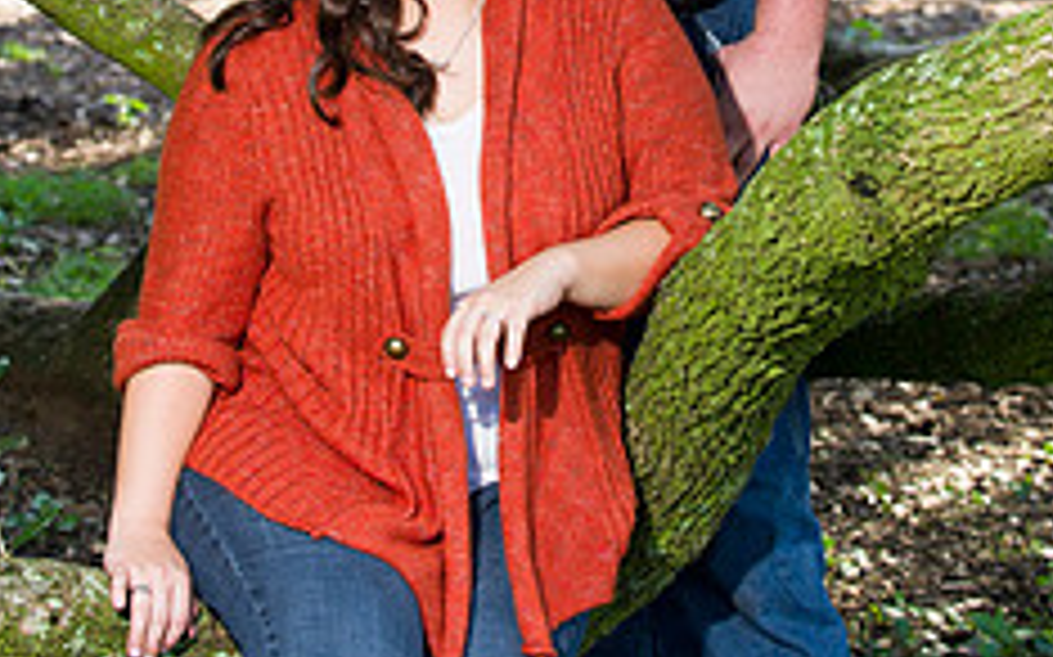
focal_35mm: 147
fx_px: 4217
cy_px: -144
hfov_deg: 14.2
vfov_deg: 8.8
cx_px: 583
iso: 320
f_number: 4.5
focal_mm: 75
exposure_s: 1/160
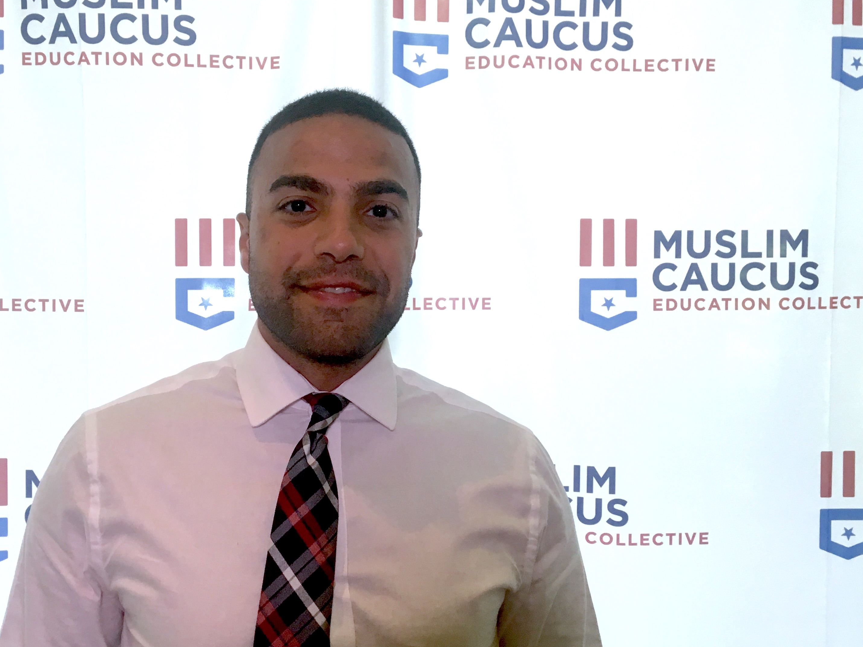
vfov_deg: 35.1
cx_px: 358
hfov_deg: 45.6
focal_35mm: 41
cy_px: 313
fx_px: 1022
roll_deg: -0.2
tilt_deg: -2.7
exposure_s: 1/30
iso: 32
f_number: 2.2
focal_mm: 4.15
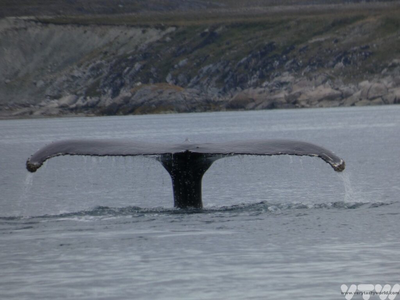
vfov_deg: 1.3
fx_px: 13312
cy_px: 150
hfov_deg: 1.7
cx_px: 200
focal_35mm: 1152
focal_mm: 206.4
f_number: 5.8
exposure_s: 1/320
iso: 80
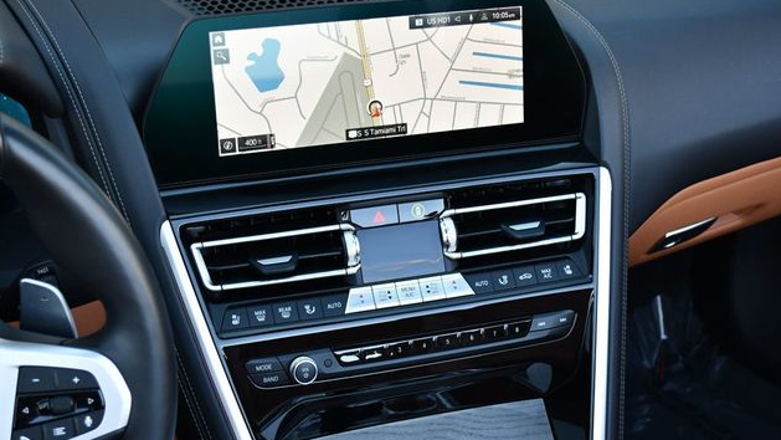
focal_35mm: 64
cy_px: 218
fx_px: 1326
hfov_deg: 32.8
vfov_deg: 18.8
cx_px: 396
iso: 800
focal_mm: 30
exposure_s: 1/250
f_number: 4.5
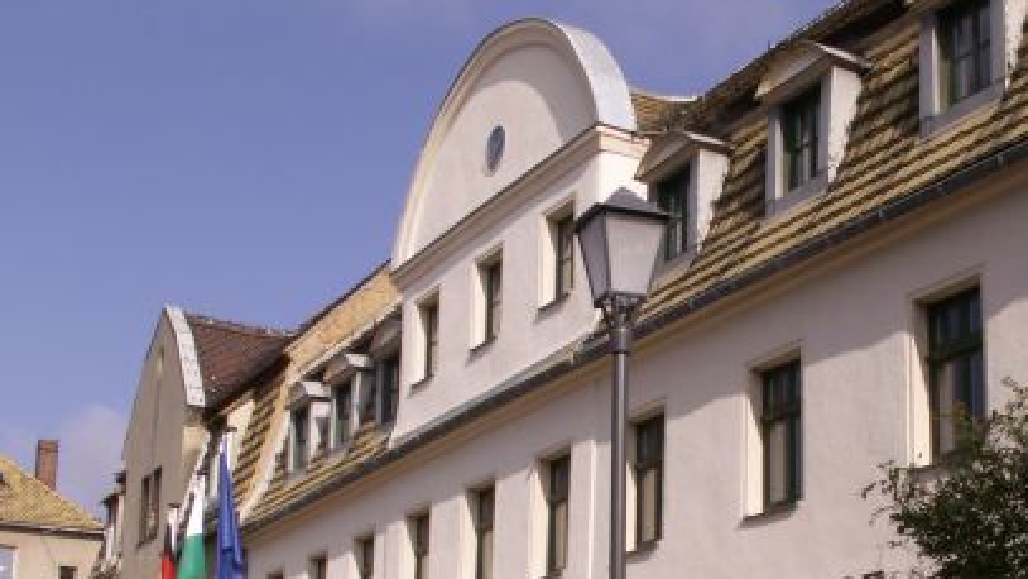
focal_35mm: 60
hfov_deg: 34.4
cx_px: 727
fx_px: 1636
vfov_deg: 19.4
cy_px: 602
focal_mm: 5.86
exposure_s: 1/250
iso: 50
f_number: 8
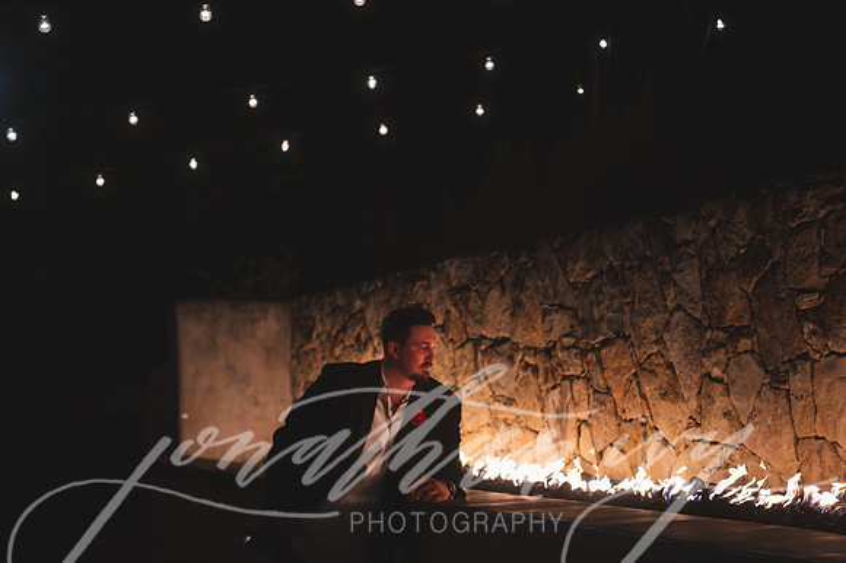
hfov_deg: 28.9
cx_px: 423
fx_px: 1644
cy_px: 282
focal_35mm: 70
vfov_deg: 19.4
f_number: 2.8
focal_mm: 70
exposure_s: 1/640
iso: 3200
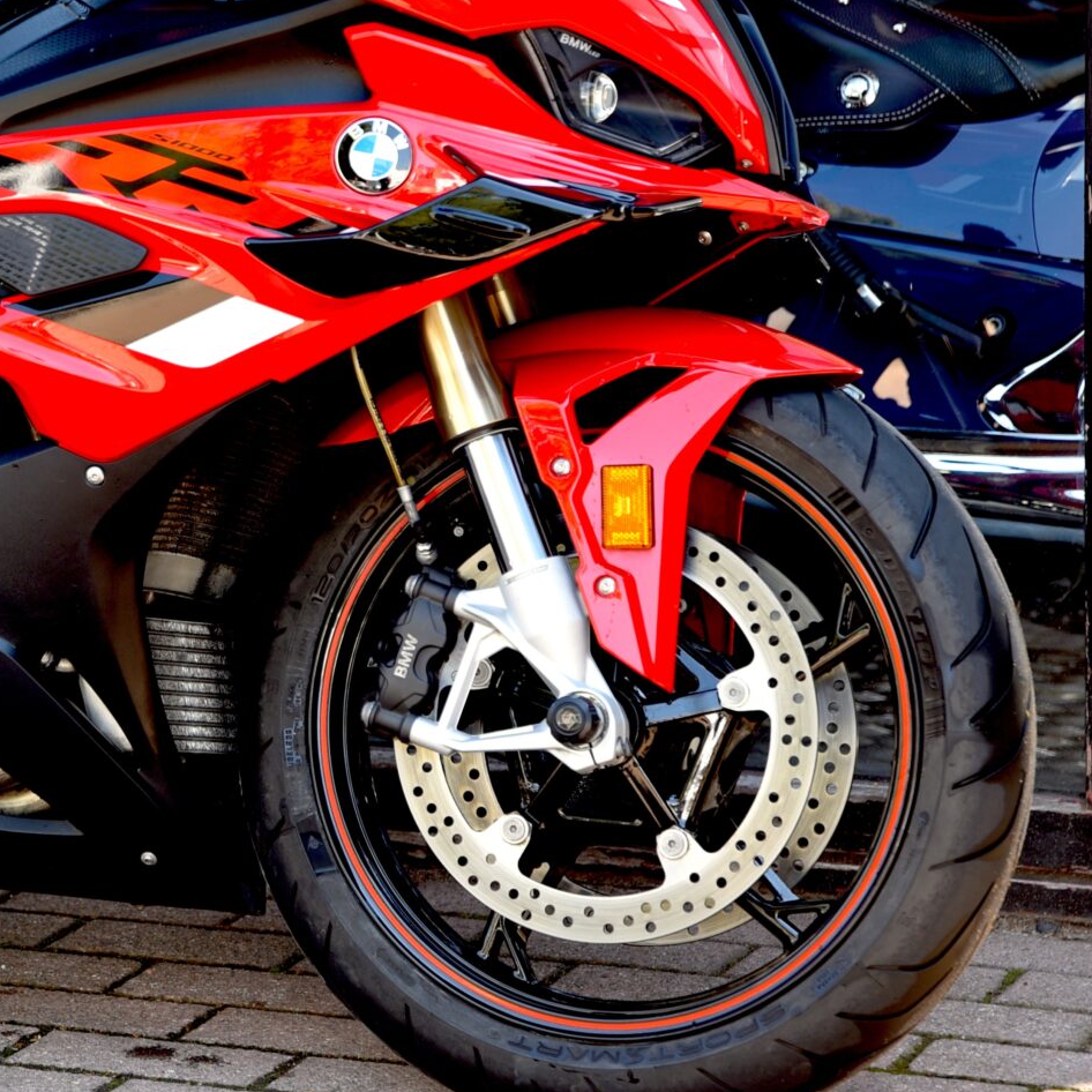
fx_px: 5746
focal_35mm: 161
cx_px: -127
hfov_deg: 10.7
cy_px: 280
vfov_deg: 10.8
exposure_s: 1/60
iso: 100
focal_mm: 70
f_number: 3.5
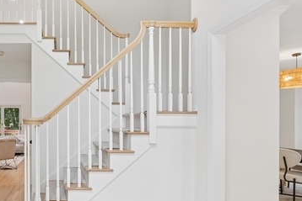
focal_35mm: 25
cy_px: 130
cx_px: 100
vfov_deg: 50.6
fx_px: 210
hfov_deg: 69.4
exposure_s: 1/13
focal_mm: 14
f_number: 11
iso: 200
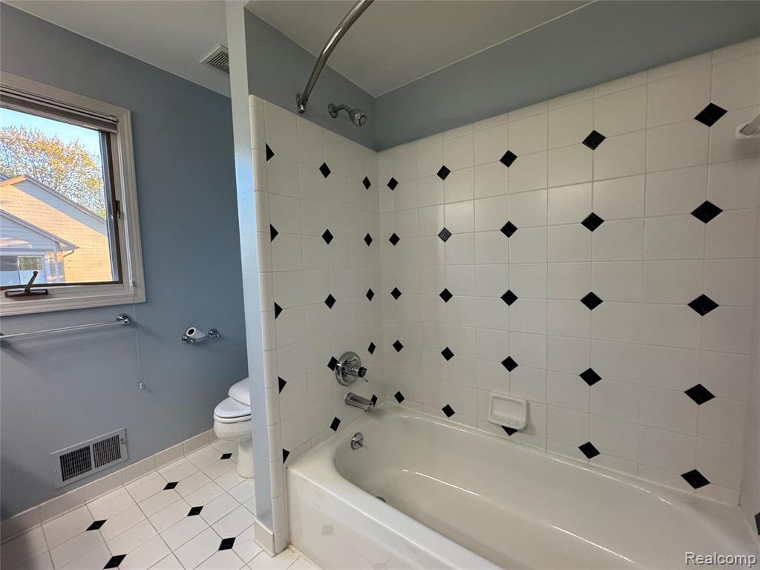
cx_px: 380
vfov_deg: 85.7
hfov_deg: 102.1
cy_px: 285
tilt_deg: -4.7
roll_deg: +2.2
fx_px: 307
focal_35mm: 14
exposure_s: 1/60
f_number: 2.2
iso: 320
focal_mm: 2.22
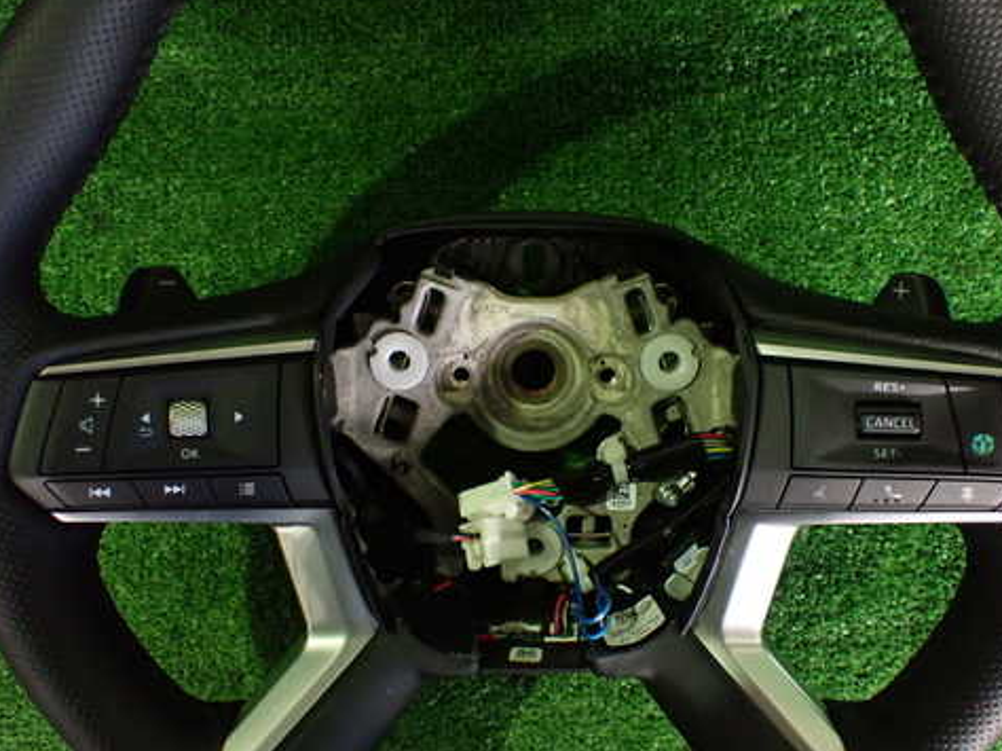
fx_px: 1099
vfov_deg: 37.6
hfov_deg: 48.9
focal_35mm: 38
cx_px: 548
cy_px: 417
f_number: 2.3
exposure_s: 1/60
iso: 800
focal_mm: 5.4
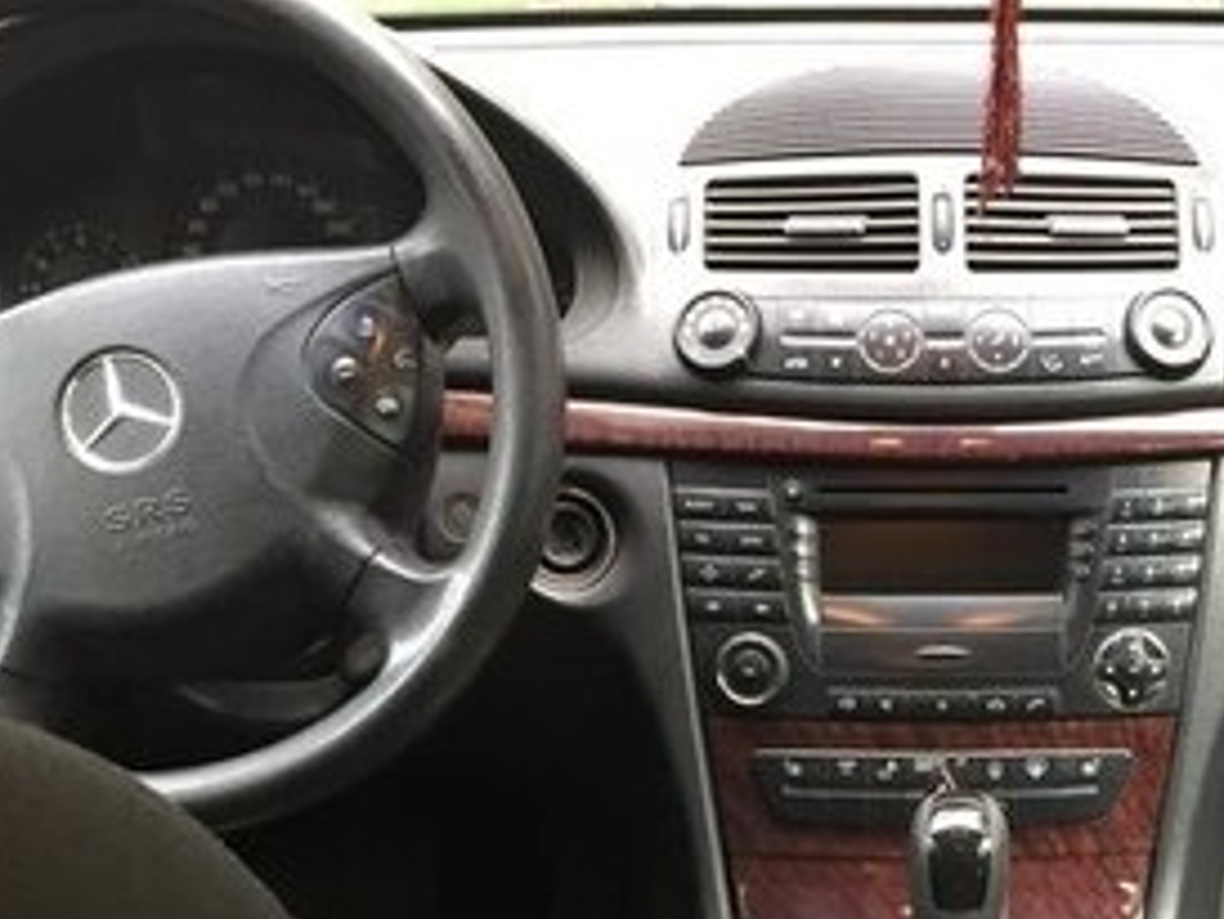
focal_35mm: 70
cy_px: 1105
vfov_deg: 19.8
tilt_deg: -27.4
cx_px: 915
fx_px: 2476
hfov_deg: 27.4
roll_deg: -0.7
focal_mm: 4.15
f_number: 2.2
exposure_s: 1/33
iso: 125
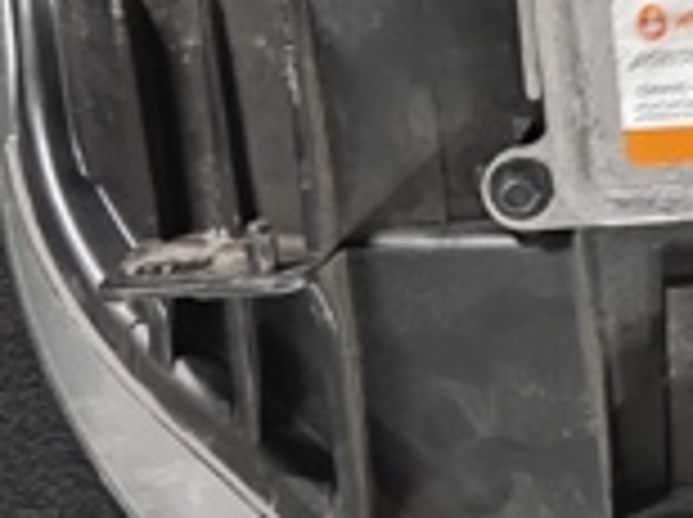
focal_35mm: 104
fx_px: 2079
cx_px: 981
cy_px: 185
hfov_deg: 17.4
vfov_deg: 14.2
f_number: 1.79
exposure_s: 1/12
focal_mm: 4.71
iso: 804
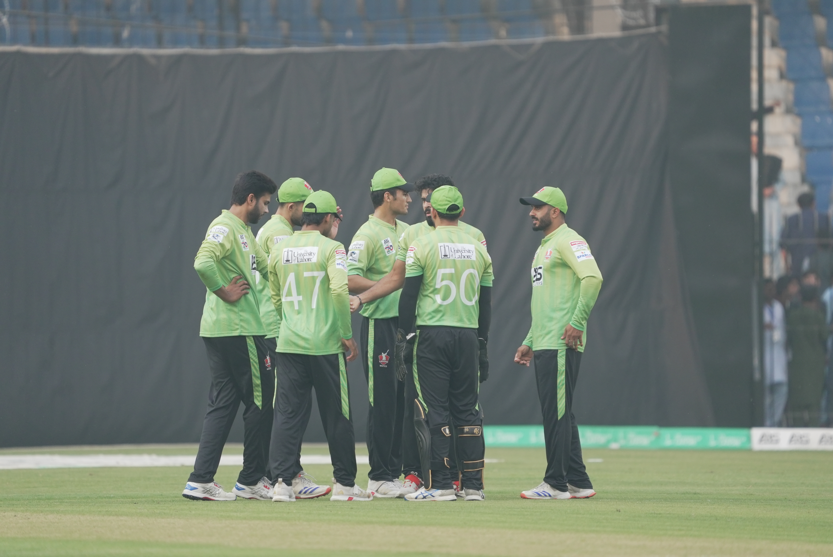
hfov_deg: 3.4
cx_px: 416
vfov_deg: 2.3
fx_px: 13890
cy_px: 278
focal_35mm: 600
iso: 2000
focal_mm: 600
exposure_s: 1/1250
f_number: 6.3
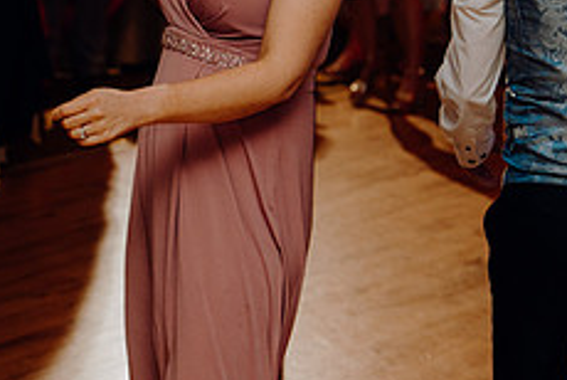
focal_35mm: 146
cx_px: -30
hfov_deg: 13.8
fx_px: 2302
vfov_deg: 9.4
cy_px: 83
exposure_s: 1/160
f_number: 2.8
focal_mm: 58
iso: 1250
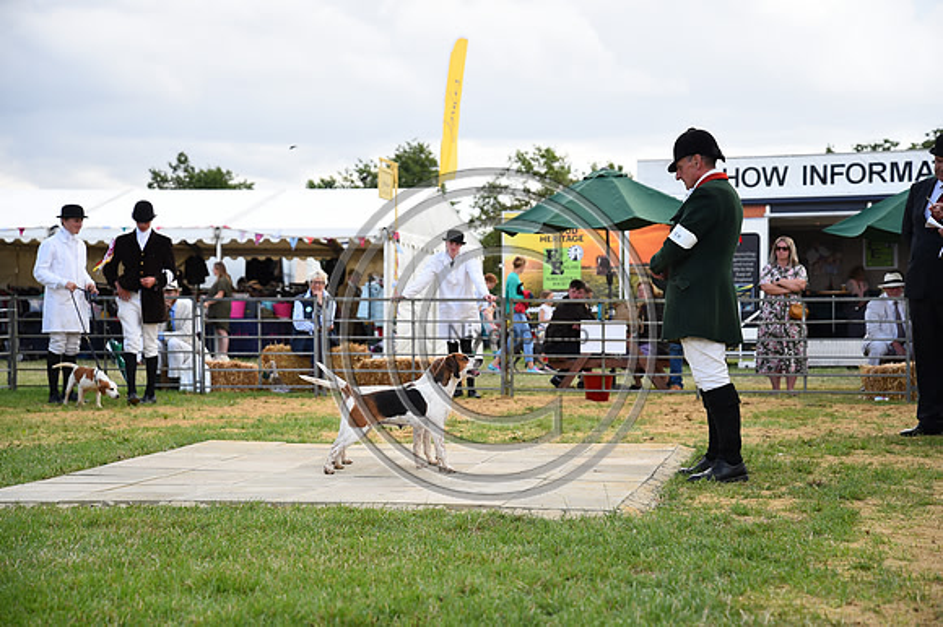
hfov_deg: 23.9
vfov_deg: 16.1
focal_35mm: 85
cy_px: 314
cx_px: 472
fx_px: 2225
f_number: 5.6
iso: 900
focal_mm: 85
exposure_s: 1/1250
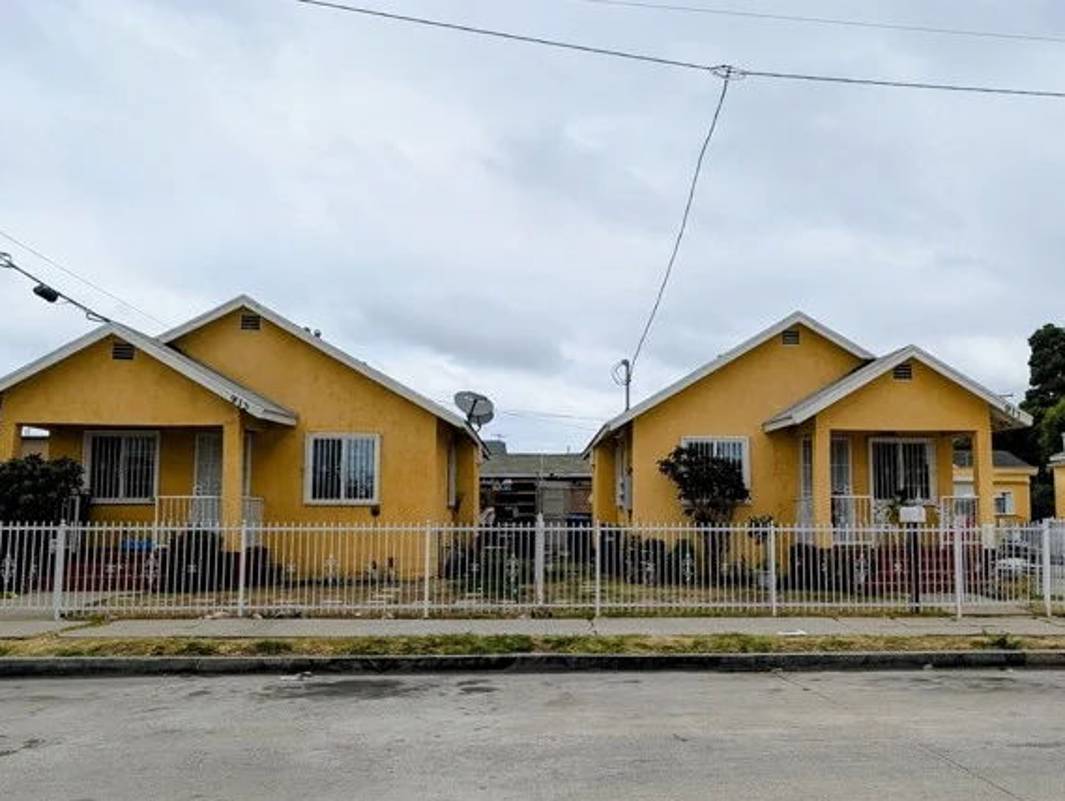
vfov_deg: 51.4
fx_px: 832
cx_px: 533
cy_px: 406
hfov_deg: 65.3
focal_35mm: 27
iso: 27
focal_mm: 6.9
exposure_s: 1/1160
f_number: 1.68
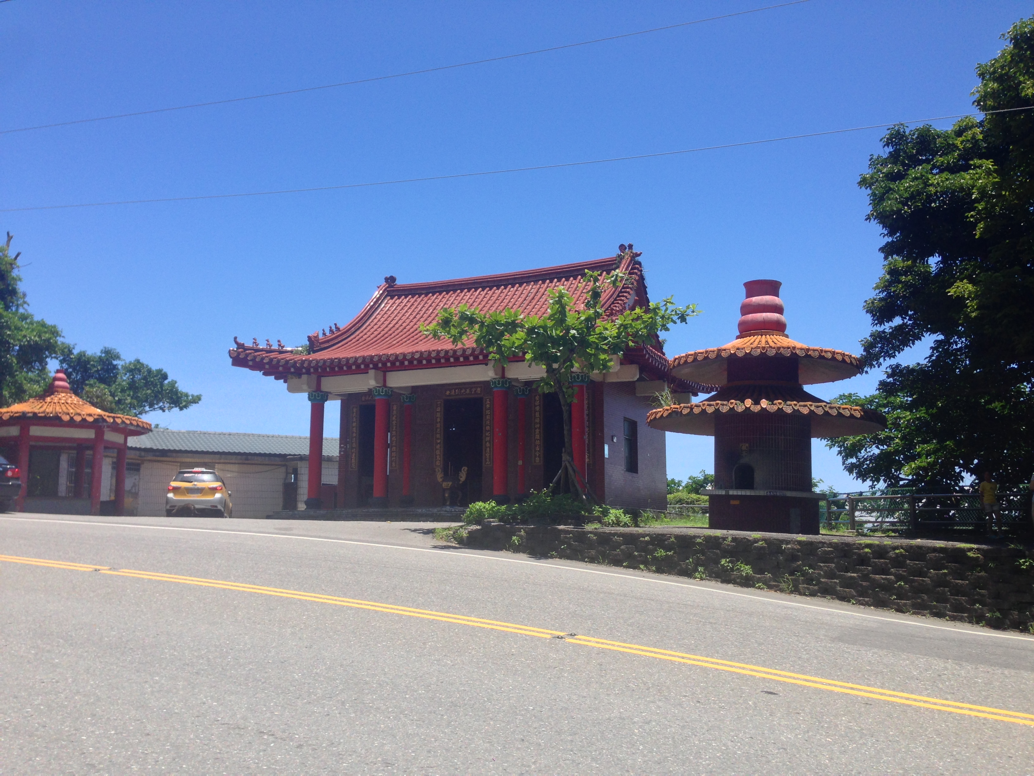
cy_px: 388
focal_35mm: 33
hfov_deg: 55.4
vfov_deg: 42.9
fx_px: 986
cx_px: 517
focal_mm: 4.12
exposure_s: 1/1004
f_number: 2.4
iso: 50
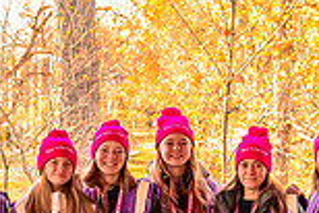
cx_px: 53
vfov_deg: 6.1
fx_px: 2004
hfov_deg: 9.1
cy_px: 162
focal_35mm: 226
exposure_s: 1/250
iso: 800
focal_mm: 40
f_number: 4.5
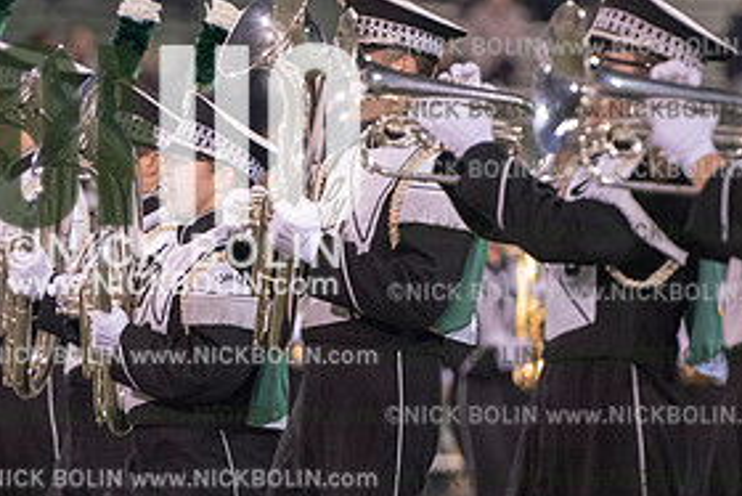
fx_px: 8558
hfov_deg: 5.0
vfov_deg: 3.3
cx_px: 172
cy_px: 171
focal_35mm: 415
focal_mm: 200
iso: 5000
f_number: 3.2
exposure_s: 1/1250
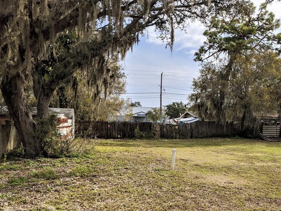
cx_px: 175
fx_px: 292
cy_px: 130
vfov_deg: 39.4
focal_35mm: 36
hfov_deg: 50.8
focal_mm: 4.38
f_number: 1.73
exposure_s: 1/5882
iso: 48
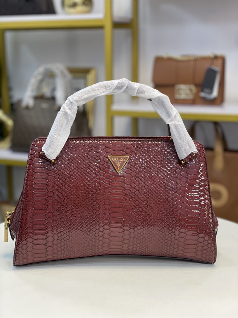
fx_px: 477
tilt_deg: -10.1
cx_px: 119
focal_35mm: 52
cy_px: 159
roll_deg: +1.0
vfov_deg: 36.8
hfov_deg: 28.0
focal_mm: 6
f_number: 2
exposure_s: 1/100
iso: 80
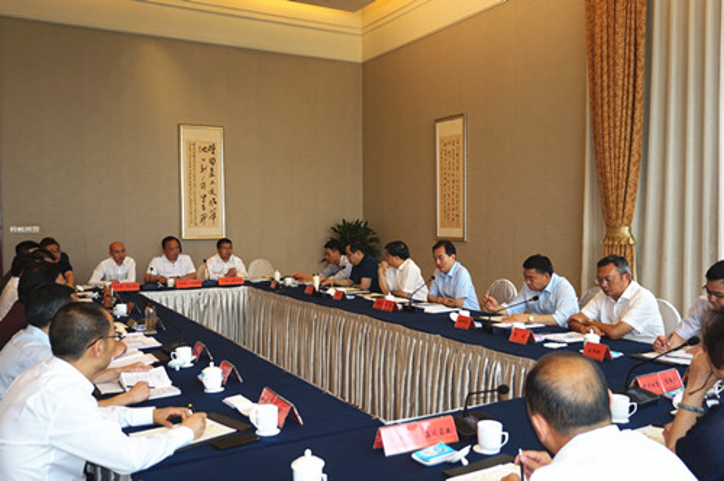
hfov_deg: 59.6
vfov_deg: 41.6
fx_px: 633
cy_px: 240
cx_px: 362
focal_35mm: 32
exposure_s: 1/80
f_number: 4
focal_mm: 21
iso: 200
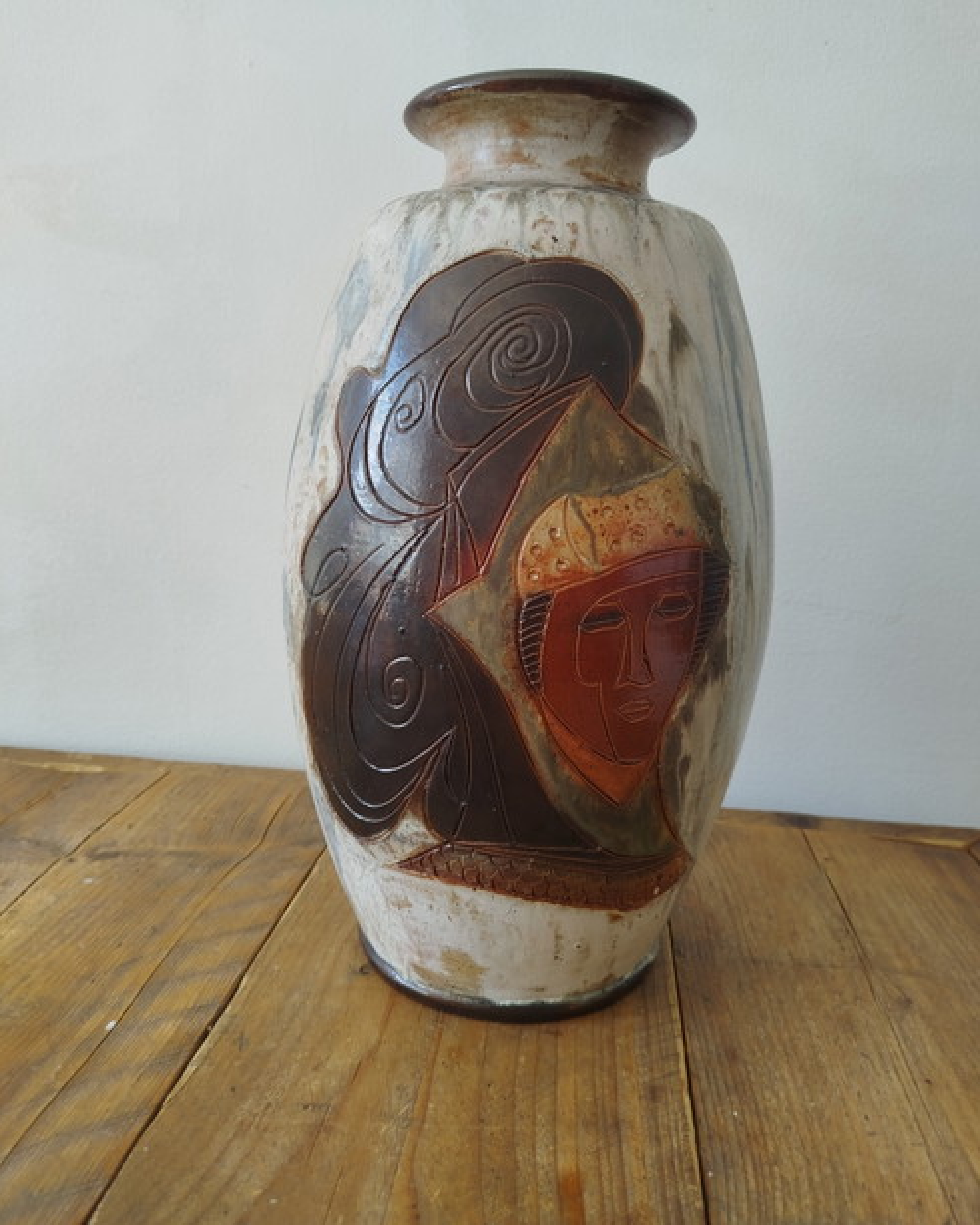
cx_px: 506
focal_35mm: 26
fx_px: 943
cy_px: 553
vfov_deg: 65.9
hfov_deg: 54.9
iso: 50
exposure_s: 1/50
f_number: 1.7
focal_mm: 5.31
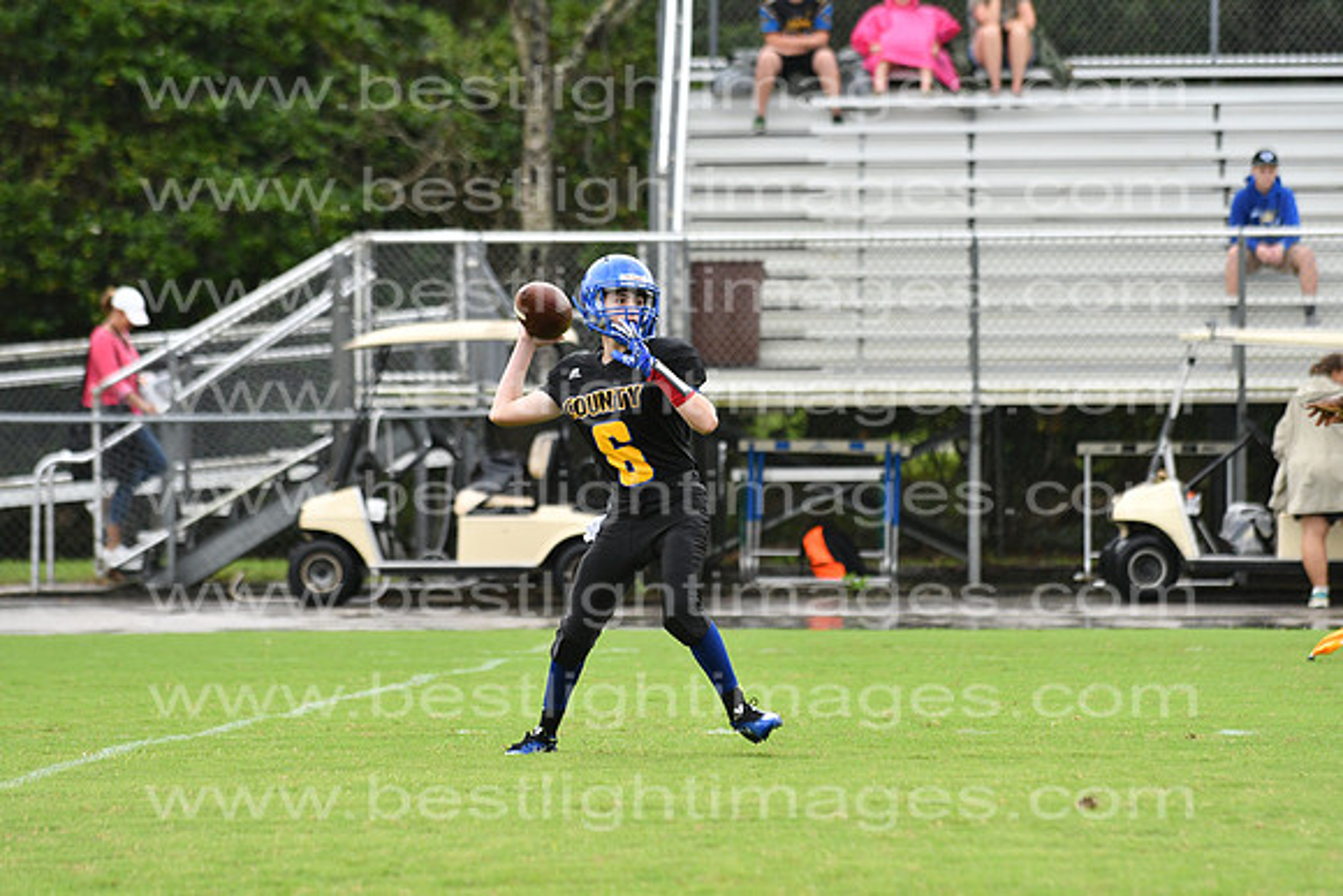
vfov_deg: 6.5
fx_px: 7836
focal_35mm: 210
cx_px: 672
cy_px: 448
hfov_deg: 9.8
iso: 800
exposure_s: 1/1600
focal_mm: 140
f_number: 3.5
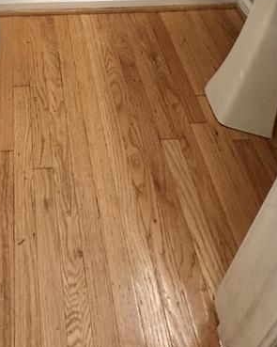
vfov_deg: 31.5
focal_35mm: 40
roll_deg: -1.4
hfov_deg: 35.4
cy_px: -133
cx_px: 35
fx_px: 410
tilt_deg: -26.9
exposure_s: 1/60
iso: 250
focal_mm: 2.22
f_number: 2.2
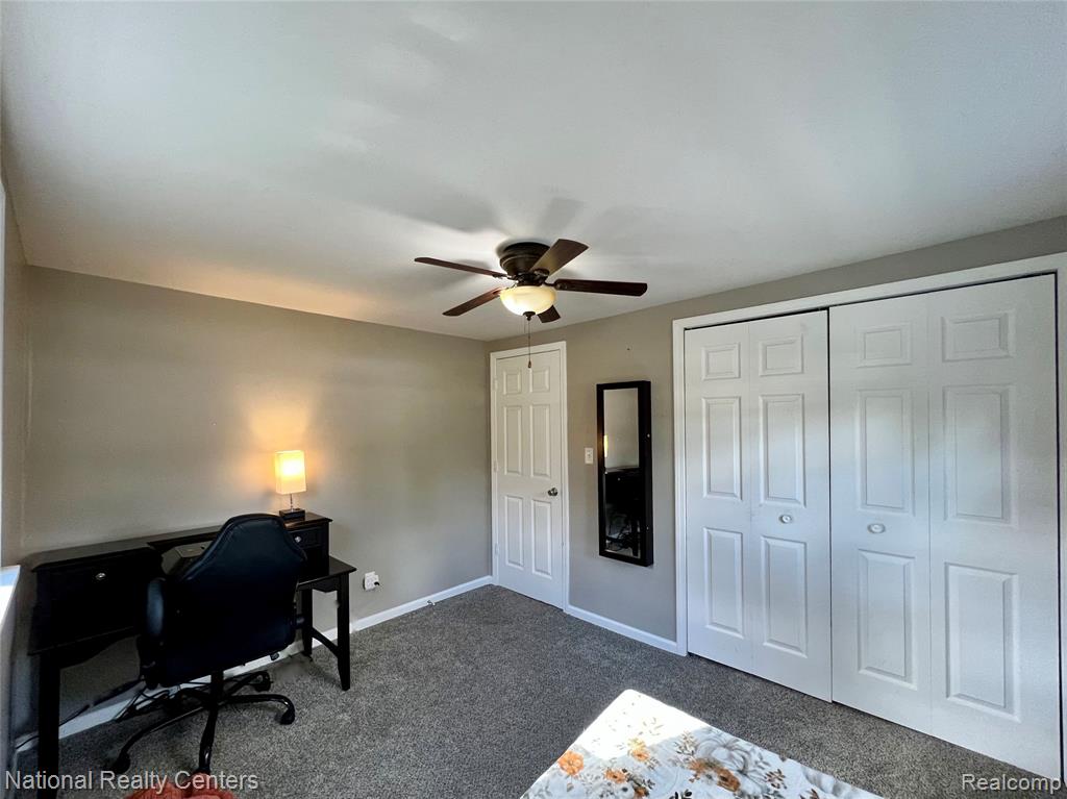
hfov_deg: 106.2
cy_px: 400
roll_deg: +1.6
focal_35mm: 13
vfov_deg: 89.9
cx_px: 534
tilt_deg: +2.4
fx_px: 401
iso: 200
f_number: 1.8
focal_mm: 1.57
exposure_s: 1/120
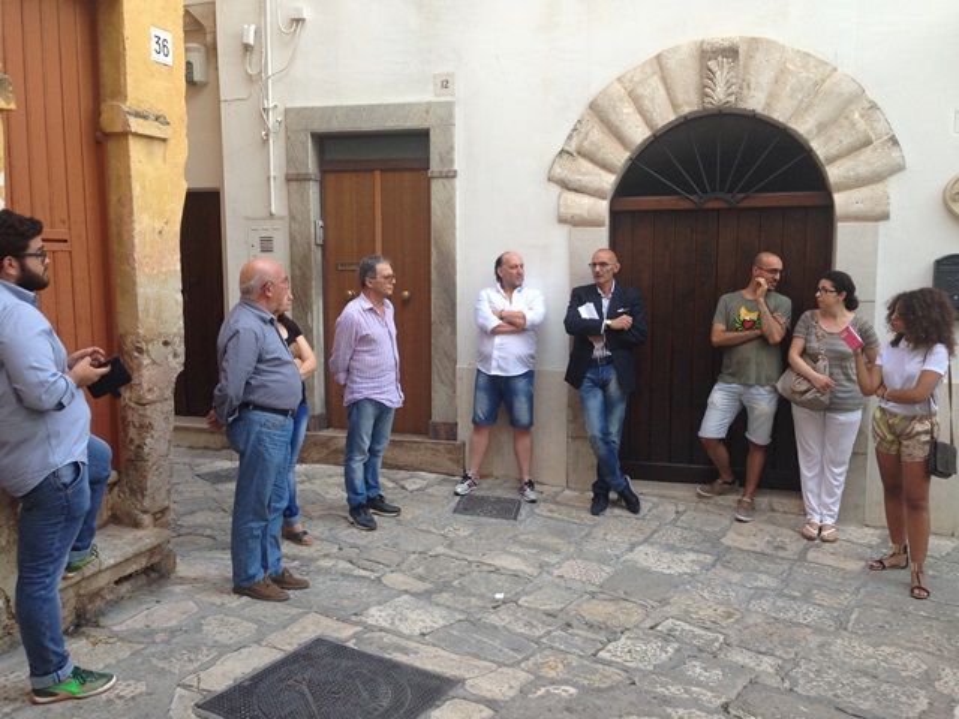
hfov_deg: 55.4
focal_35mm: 33
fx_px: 914
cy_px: 360
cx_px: 480
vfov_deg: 42.9
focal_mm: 4.12
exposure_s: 1/40
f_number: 2.4
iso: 50
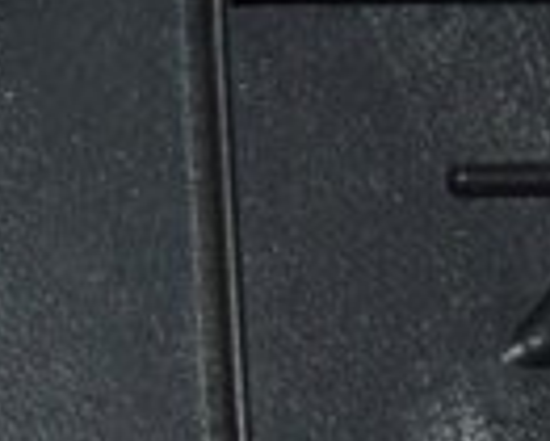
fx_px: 6162
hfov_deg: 5.0
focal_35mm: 378
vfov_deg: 4.1
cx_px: -500
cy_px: 670
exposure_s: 1/60
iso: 100
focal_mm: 55
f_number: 8
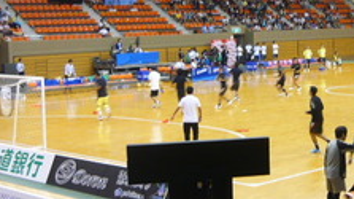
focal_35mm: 80
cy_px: 68
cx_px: 305
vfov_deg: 15.0
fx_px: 750
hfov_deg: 25.9
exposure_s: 1/30
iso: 200
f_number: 2.8
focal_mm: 5.5
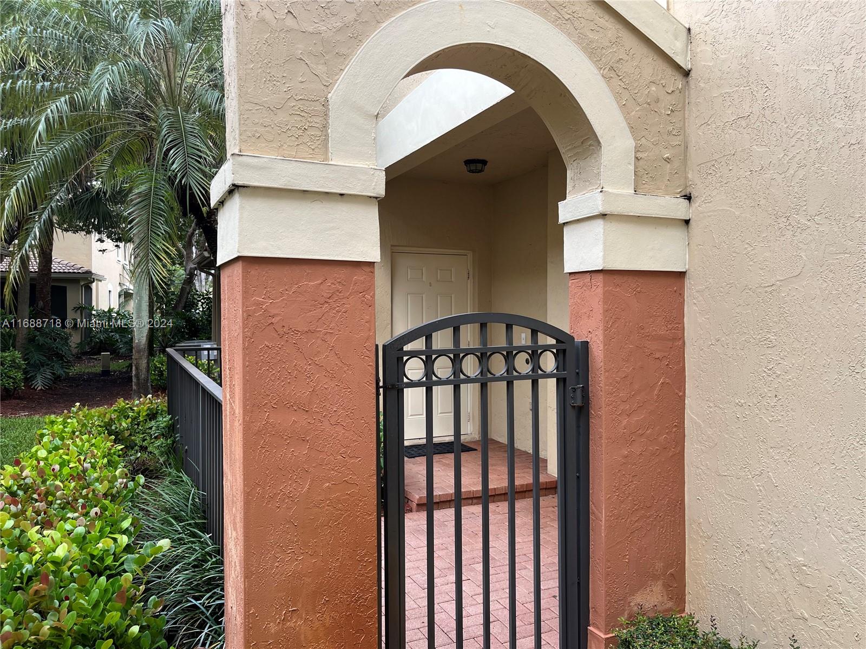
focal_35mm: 26
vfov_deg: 53.1
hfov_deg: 67.3
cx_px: 433
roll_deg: -0.2
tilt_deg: -1.4
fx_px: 650
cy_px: 324
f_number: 1.6
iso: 50
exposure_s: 1/618
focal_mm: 5.1
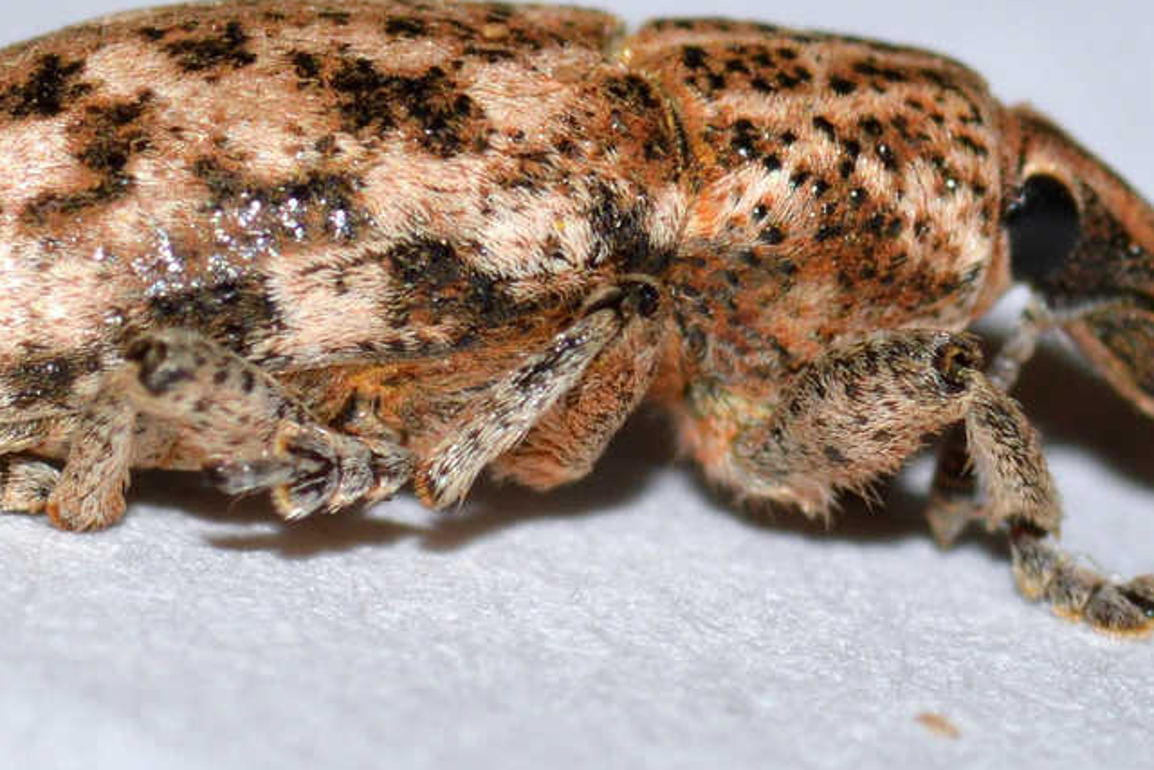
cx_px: 501
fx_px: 7214
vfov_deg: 6.1
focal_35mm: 225
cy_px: 328
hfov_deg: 9.1
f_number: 20
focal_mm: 100
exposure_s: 1/200
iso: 100
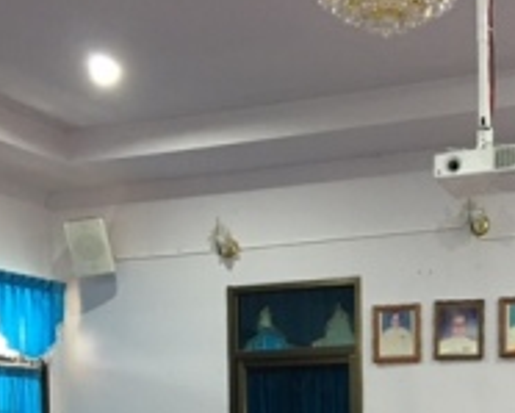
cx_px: 399
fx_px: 1037
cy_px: 455
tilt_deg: -0.4
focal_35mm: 68
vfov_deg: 21.4
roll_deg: +1.8
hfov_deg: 27.4
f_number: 2.2
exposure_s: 1/17
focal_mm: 4.15
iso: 125
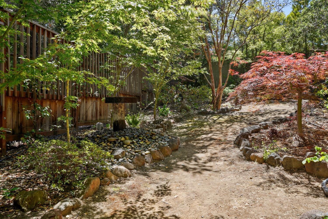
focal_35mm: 35
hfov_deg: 54.5
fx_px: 319
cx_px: 164
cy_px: 110
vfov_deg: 37.8
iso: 200
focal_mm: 35
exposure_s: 1/60
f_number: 8
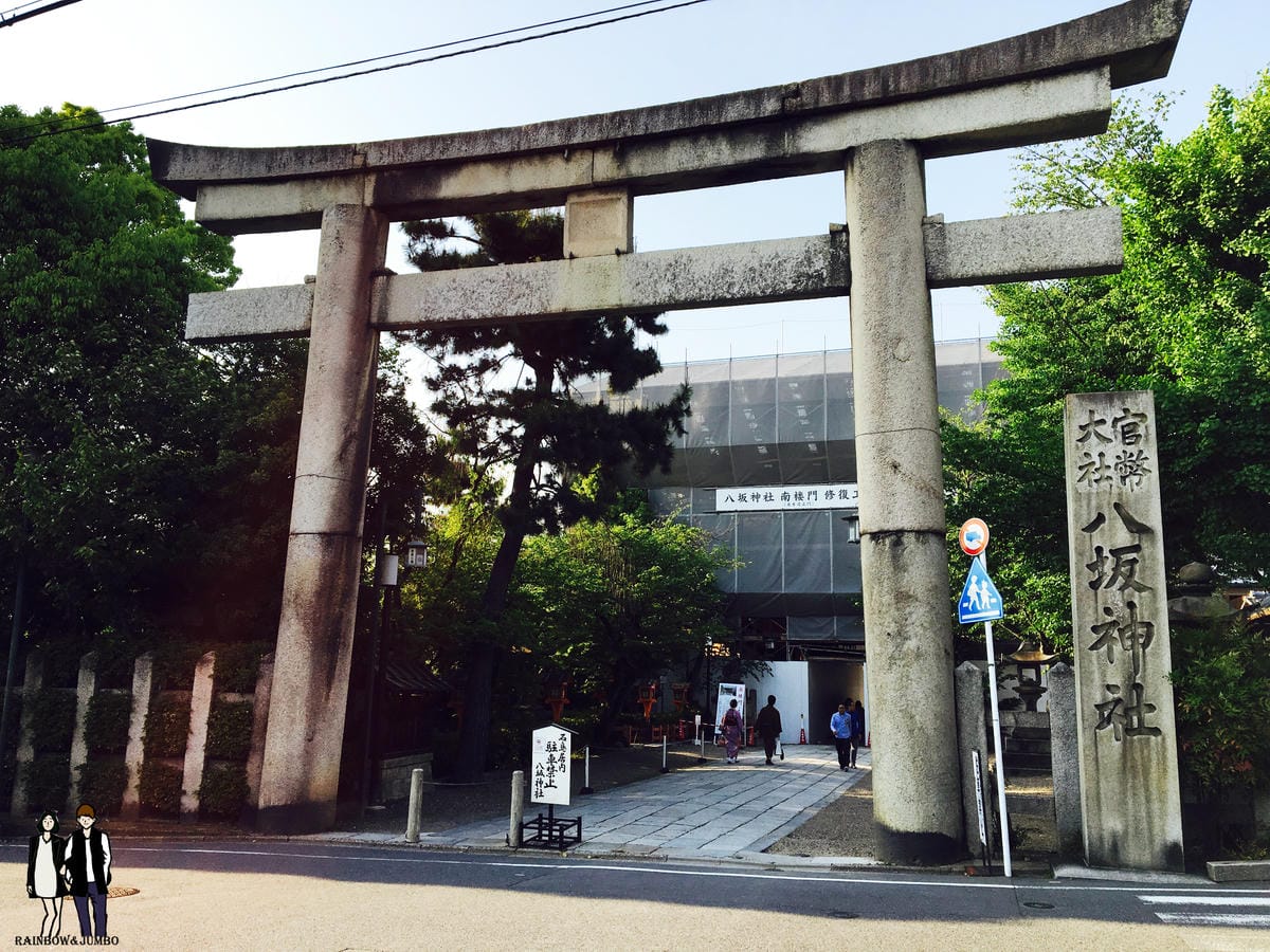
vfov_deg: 48.2
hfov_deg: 61.7
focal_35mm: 29
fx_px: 1064
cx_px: 635
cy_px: 476
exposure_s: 1/732
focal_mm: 4.15
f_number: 2.2
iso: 25
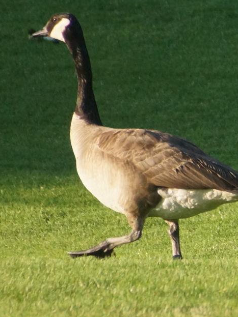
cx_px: 237
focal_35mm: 579
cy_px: 158
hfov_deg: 2.6
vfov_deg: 3.4
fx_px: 5310
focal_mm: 250
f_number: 6.3
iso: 1000
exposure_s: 1/400
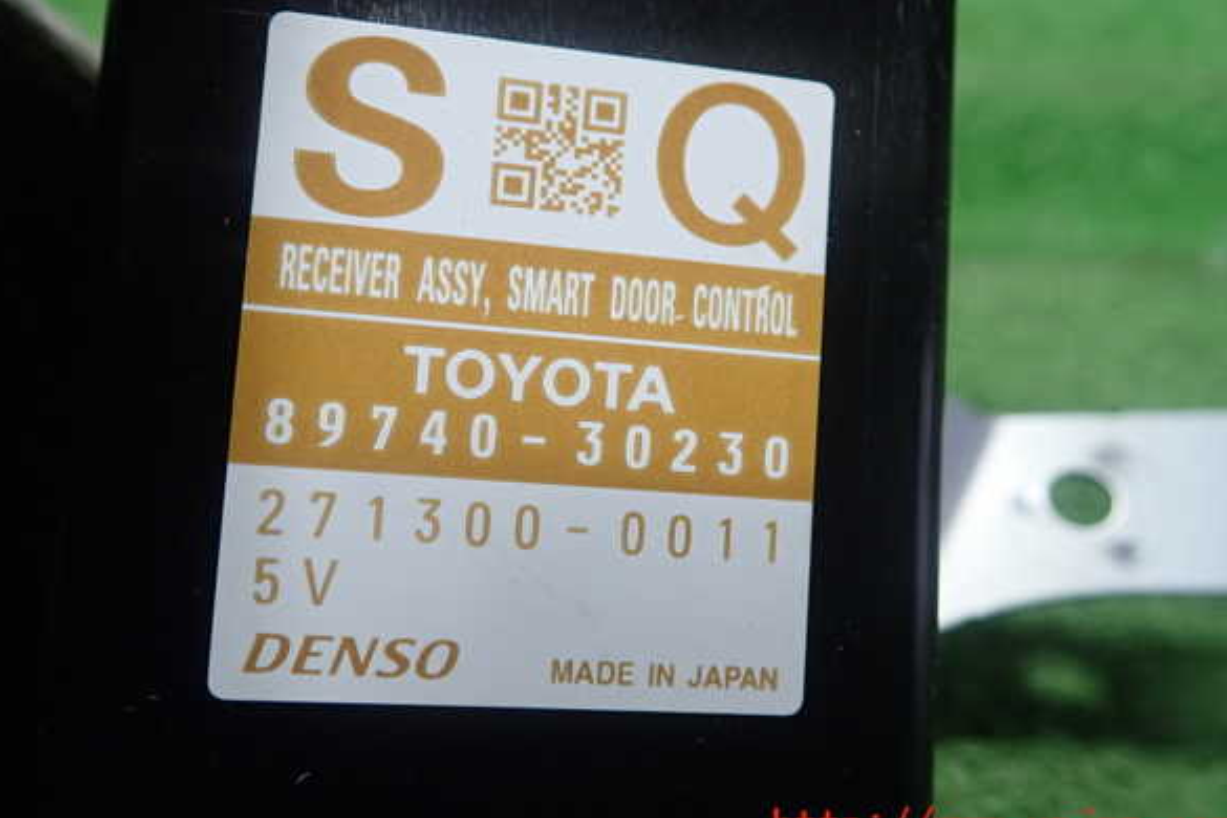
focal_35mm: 32
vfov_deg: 41.1
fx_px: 1091
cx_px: 617
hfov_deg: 58.7
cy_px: 384
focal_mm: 5.5
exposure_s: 1/125
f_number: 2.3
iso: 320
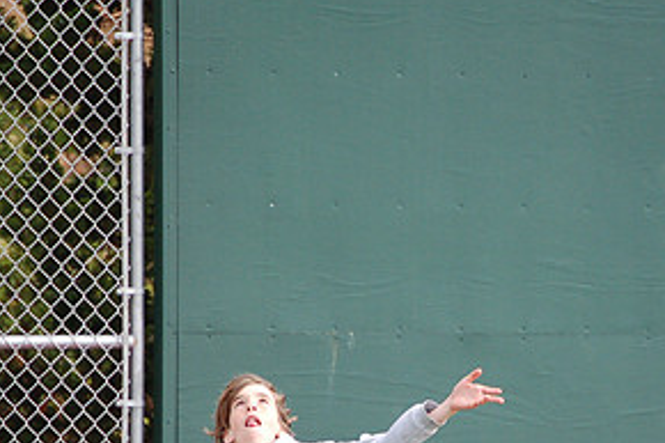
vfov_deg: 2.3
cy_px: 393
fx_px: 11095
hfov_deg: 3.4
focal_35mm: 601
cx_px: 431
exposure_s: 1/500
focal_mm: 200
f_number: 5.6
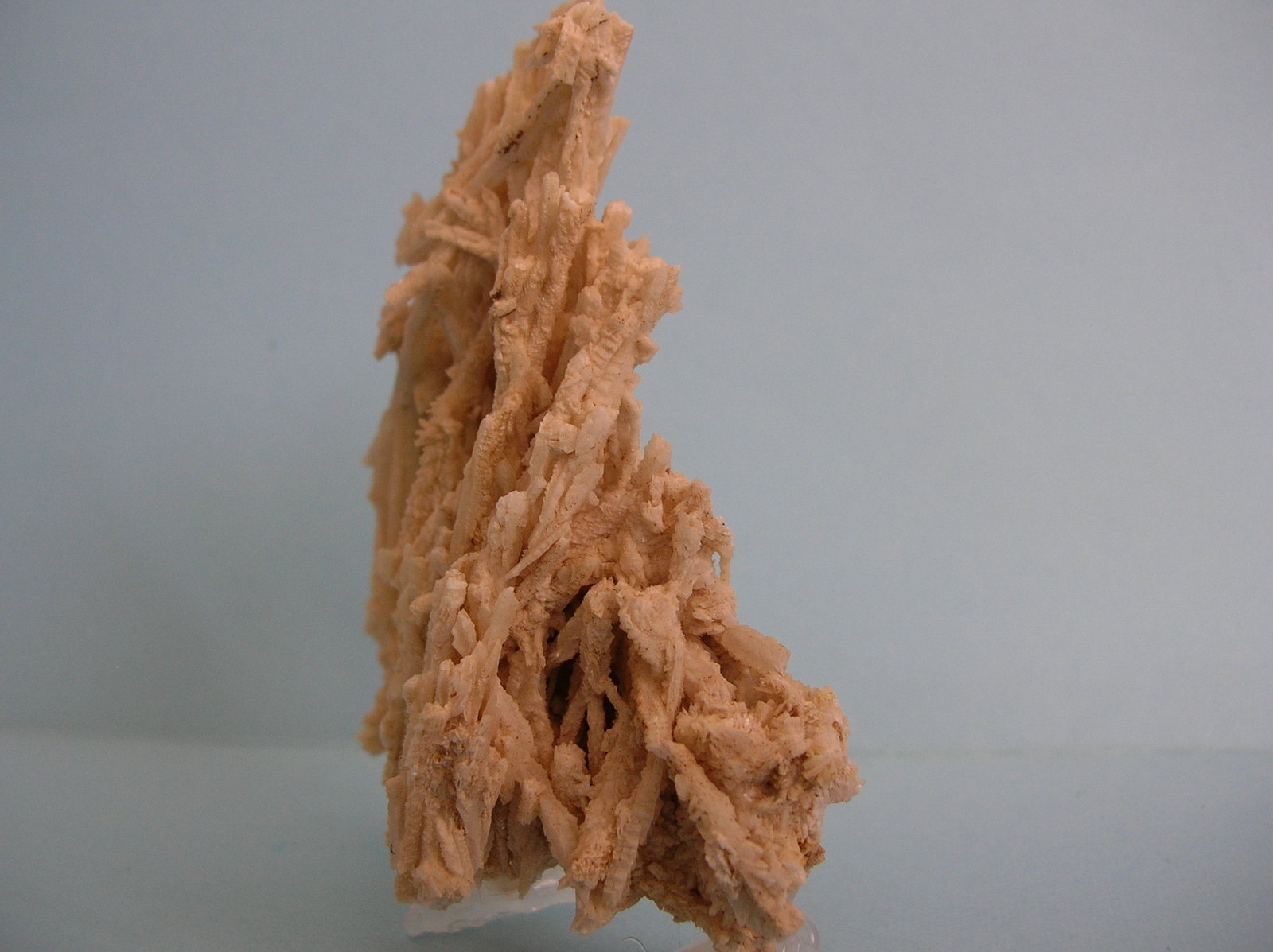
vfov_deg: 39.6
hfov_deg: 51.4
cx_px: 636
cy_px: 476
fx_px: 1323
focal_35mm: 36
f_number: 2.7
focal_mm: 6
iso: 50
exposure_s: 1/15.6
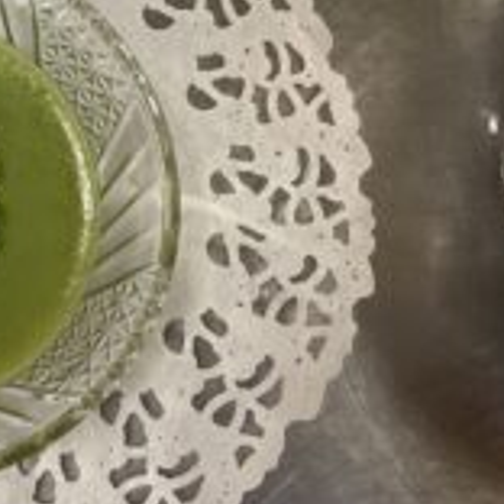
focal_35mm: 66
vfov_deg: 26.0
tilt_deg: -84.4
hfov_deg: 24.0
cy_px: 192
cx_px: -86
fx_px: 1087
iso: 160
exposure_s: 1/60
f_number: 2.4
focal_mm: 3.3
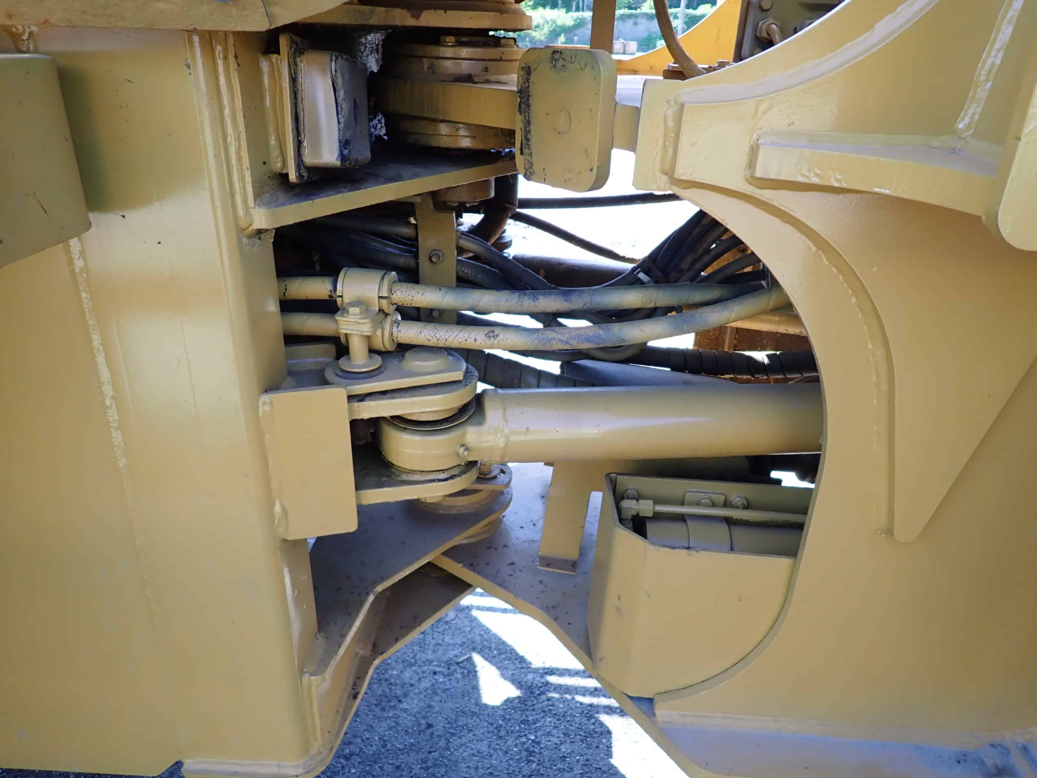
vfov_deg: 54.9
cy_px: 389
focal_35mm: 25
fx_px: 749
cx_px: 518
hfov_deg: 69.4
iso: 100
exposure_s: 1/200
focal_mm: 4.5
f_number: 2
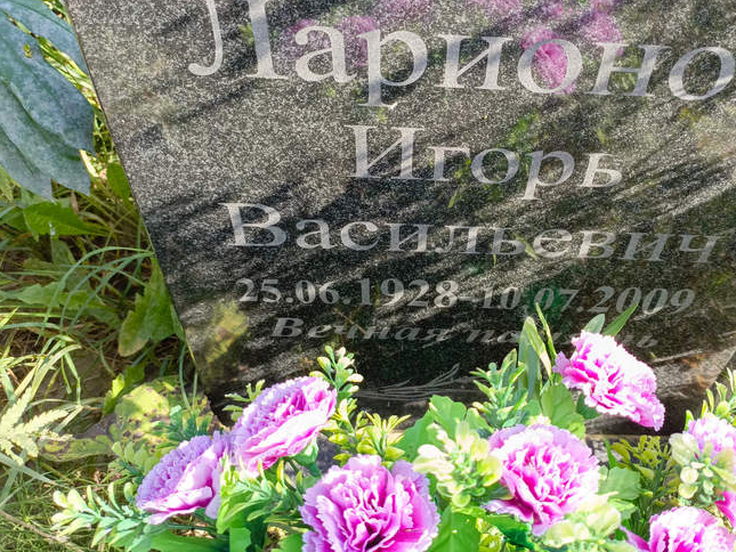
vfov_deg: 45.2
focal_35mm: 31
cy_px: 219
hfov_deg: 57.7
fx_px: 659
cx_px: 452
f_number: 1.69
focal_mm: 4.76
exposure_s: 1/120
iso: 113
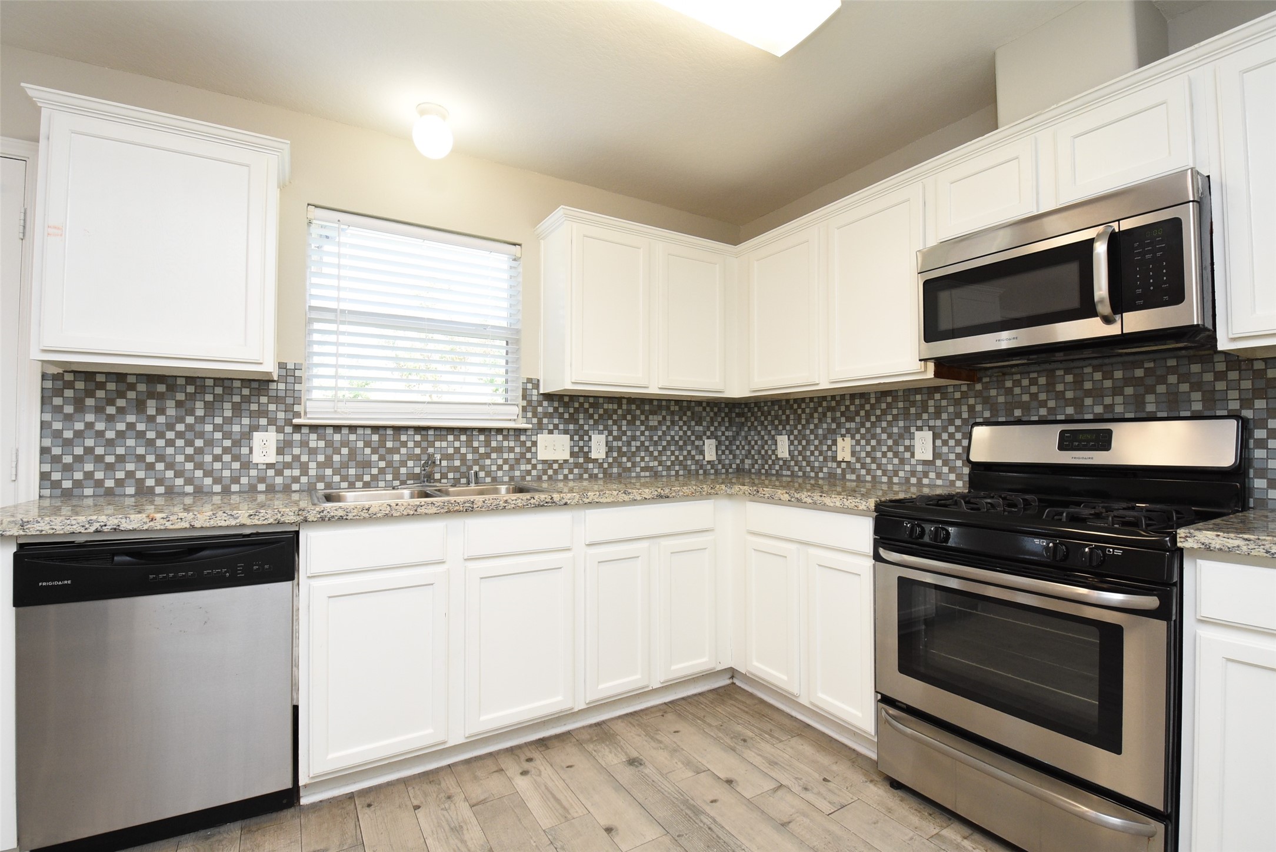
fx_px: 532
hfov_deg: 100.4
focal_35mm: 15
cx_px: 638
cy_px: 426
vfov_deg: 77.4
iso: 800
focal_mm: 10
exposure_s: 1/60
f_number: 7.1
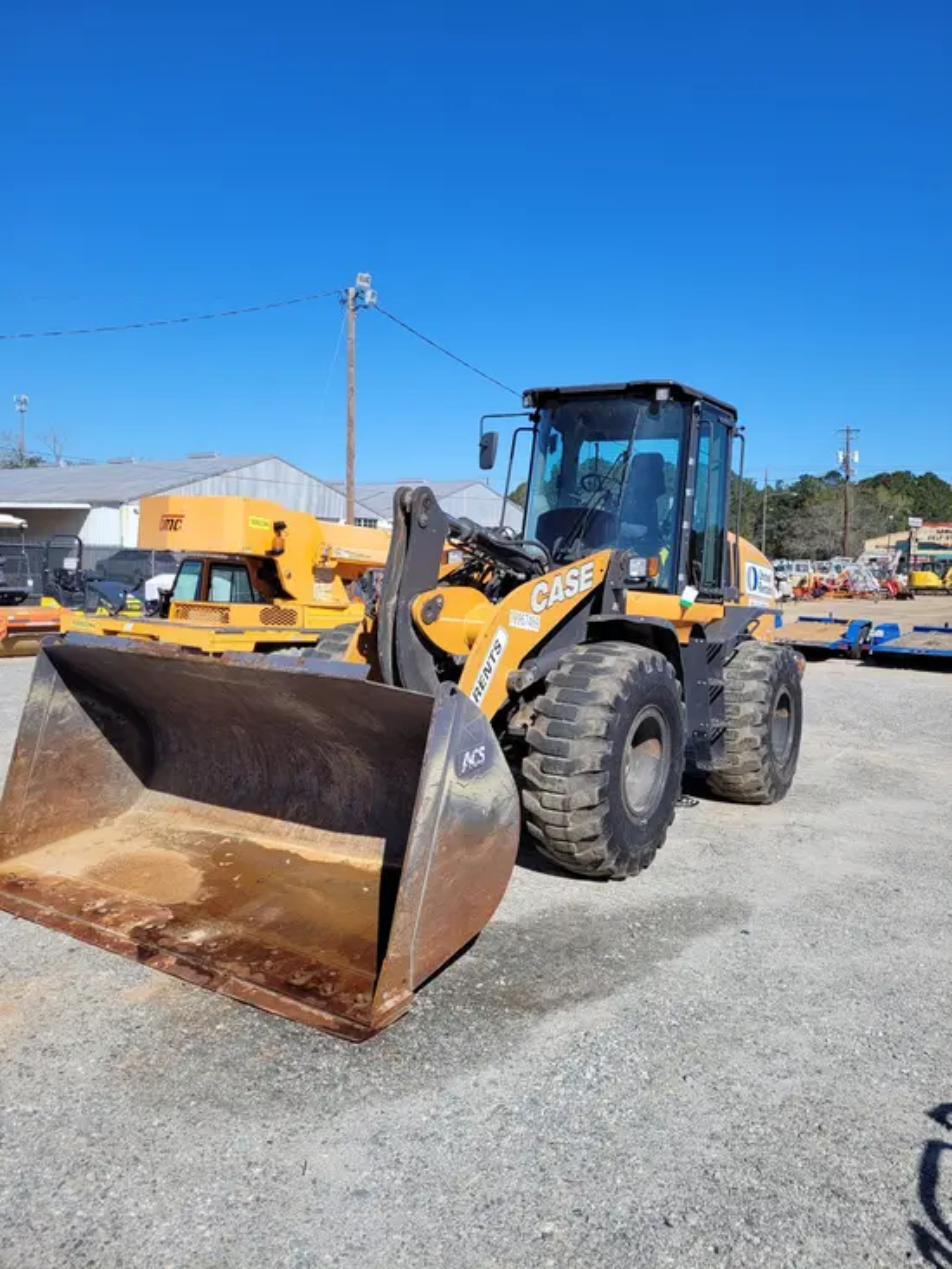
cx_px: 476
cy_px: 634
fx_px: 953
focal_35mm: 26
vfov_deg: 67.3
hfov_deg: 53.1
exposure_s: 1/2775
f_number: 1.8
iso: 40
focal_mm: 5.4
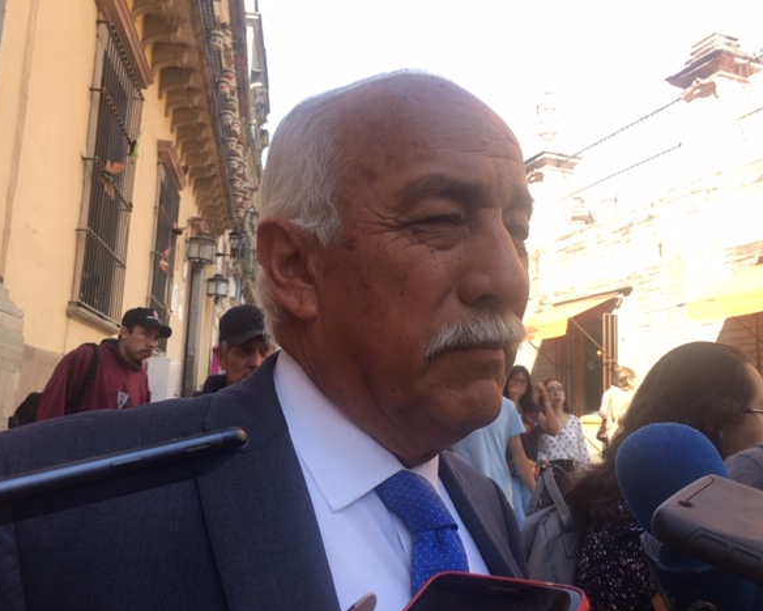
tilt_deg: +7.4
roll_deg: -2.8
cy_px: 312
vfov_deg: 47.2
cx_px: 367
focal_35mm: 31
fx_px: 701
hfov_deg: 57.1
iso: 25
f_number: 2.2
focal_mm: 4.15
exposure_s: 1/273
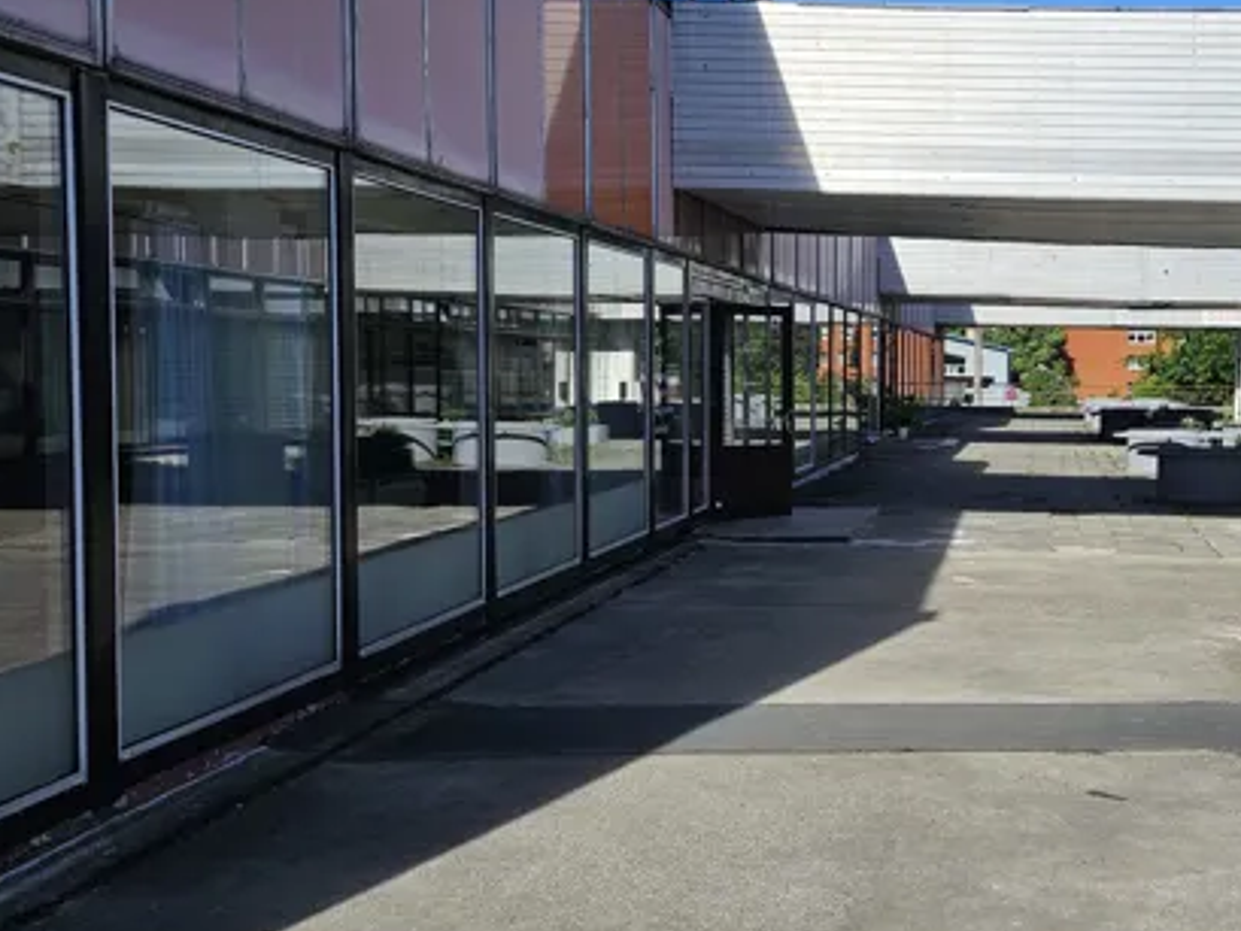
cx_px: 998
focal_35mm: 45
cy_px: 431
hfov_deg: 40.3
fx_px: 1614
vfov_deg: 32.2
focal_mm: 5.4
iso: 25
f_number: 1.8
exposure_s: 1/2140
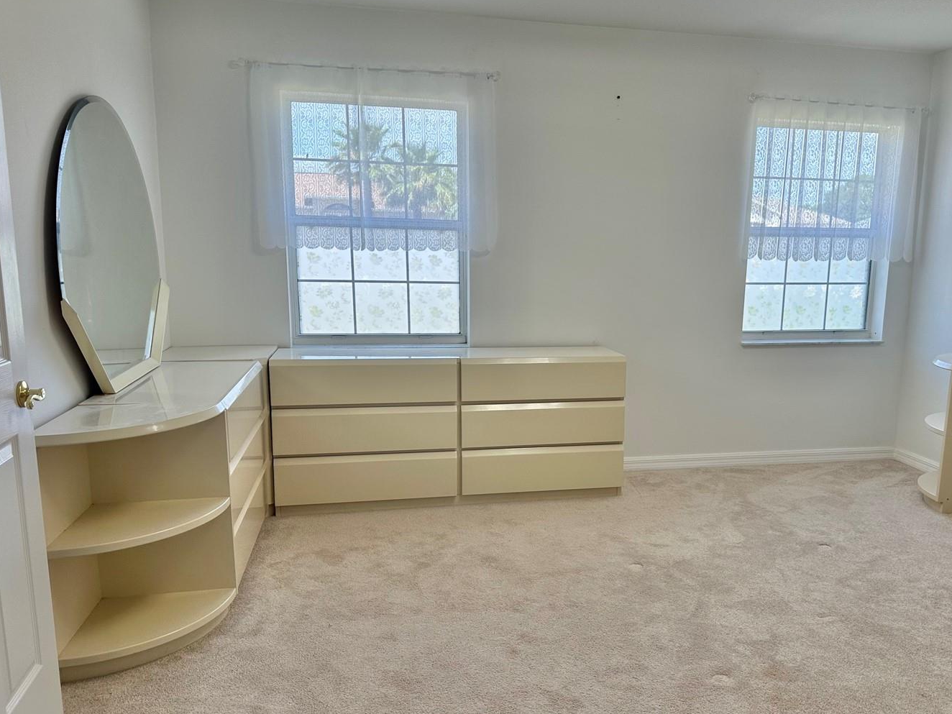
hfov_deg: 61.2
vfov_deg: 48.2
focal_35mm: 29
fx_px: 798
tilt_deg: -10.4
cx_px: 560
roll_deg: -1.4
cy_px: 388
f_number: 1.78
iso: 80
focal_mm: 6.86
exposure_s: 1/296
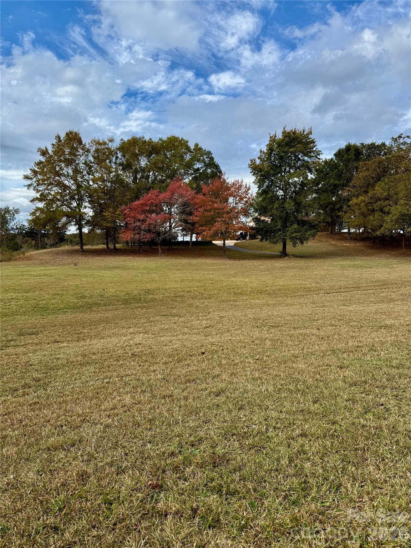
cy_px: 274
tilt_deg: -0.9
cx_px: 206
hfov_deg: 56.8
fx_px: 380
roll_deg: -1.8
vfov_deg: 71.6
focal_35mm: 24
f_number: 1.78
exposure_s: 1/3584
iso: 80
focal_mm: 6.76
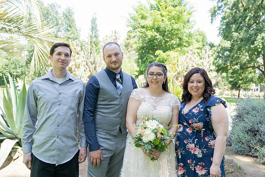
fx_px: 250
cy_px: 88
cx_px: 132
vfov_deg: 38.9
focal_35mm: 34
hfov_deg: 55.8
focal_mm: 34
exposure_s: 1/250
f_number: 4
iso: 250
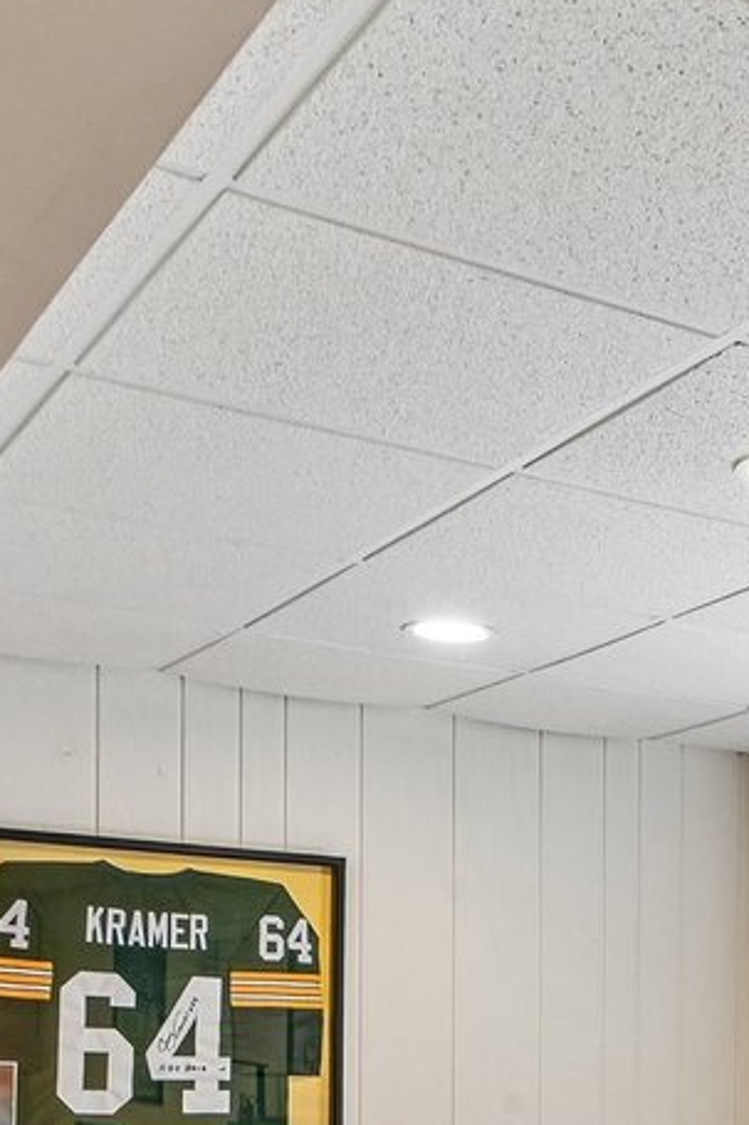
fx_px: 1780
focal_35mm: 57
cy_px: 1224
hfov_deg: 21.7
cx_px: 949
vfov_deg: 31.3
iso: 400
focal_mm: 16
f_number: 13
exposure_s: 1/4
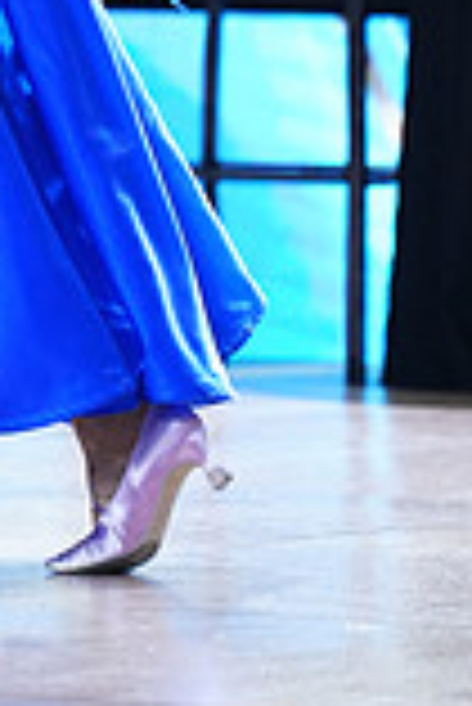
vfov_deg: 2.8
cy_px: -414
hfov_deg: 1.9
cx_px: -380
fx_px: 14520
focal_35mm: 740
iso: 1250
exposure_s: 1/500
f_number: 2.8
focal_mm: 200
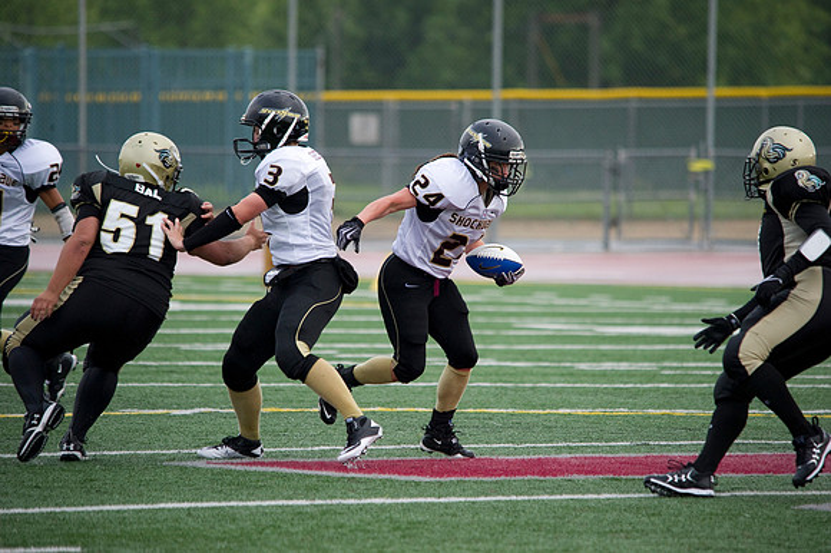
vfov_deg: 3.4
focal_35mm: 400
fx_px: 9228
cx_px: 416
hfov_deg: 5.2
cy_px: 276
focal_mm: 400
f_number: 6.3
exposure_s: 1/1000
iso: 2200
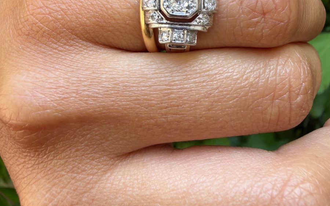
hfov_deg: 56.7
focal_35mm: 34
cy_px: 37
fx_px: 306
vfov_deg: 35.9
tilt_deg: -49.7
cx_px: 165
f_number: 2.2
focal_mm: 2.22
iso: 40
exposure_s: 1/179
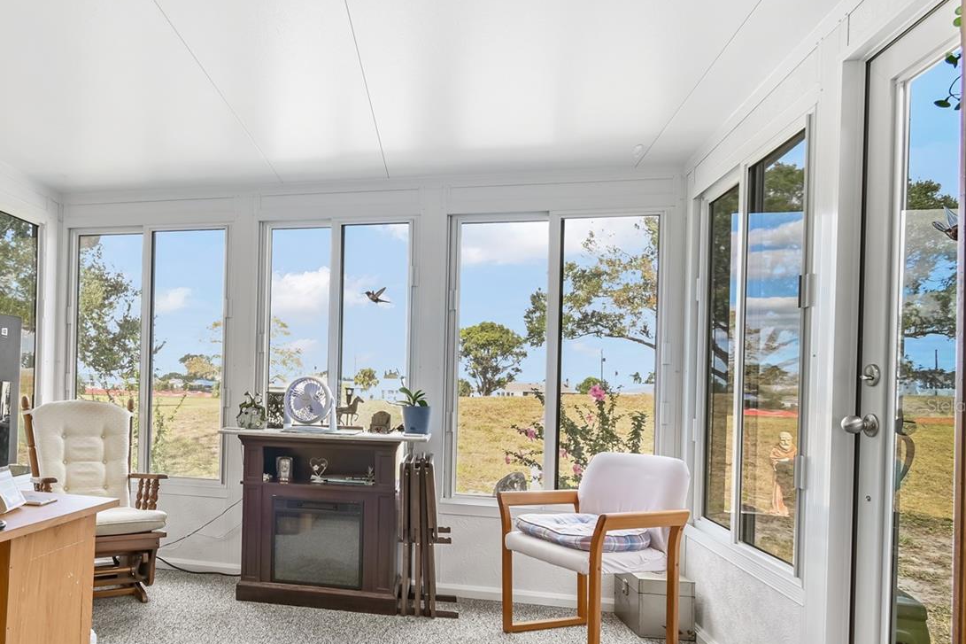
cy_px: 405
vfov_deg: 56.5
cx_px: 298
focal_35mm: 22
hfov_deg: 75.3
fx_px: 590
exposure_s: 1/30
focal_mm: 10
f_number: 9
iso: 100
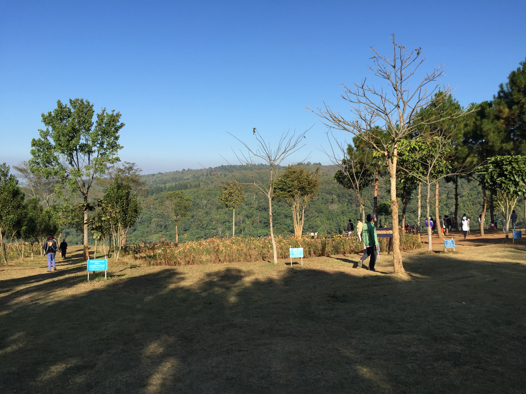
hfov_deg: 61.7
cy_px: 197
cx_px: 263
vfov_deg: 48.2
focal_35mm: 29
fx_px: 441
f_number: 2.2
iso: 32
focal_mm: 4.15
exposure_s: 1/1412
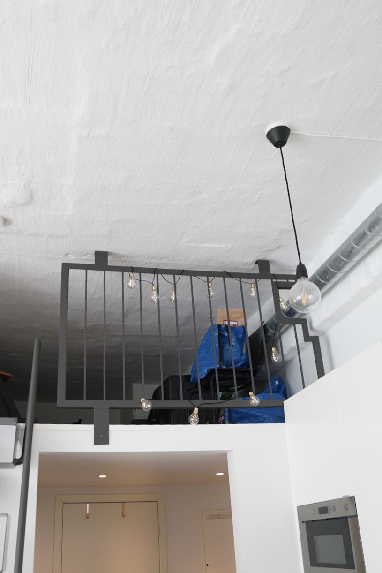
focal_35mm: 30
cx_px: 151
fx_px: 477
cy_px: 322
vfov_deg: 61.7
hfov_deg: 43.4
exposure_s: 1/500
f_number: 1.4
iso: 640
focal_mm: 16
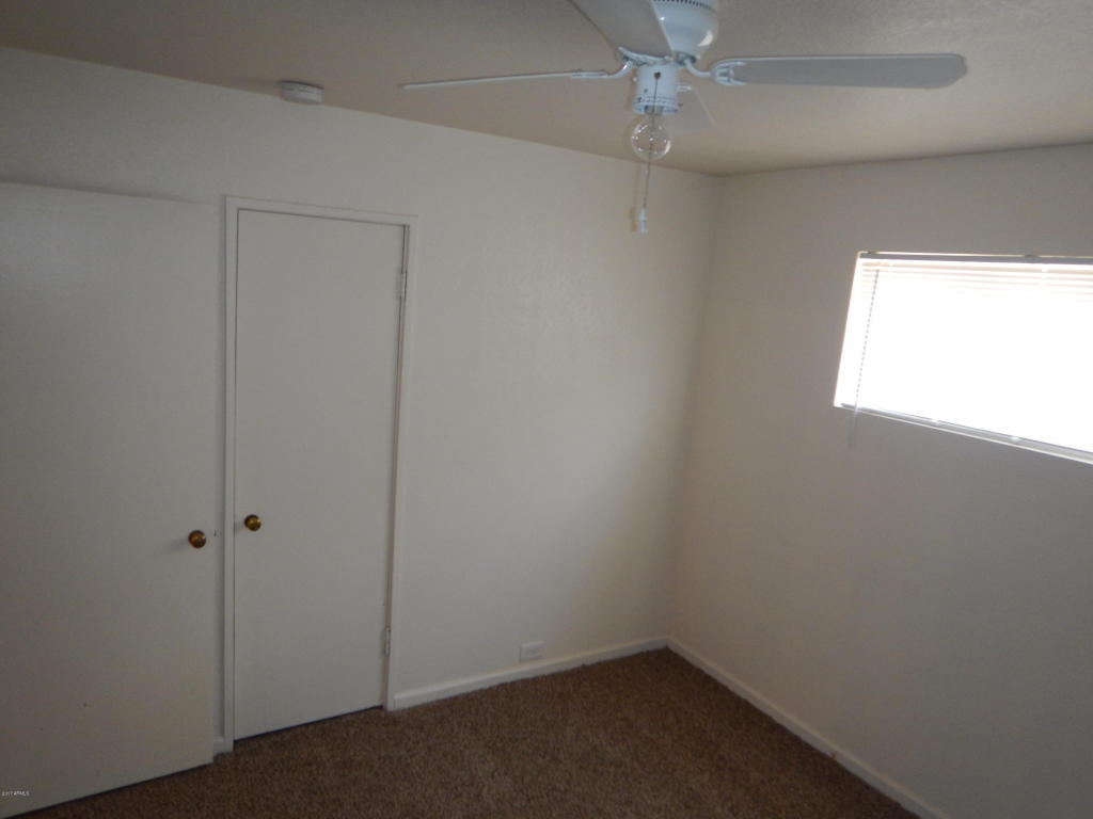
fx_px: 758
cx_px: 546
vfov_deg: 56.8
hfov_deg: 71.6
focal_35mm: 24
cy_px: 410
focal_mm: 4.3
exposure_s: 1/30
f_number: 2.8
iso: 200
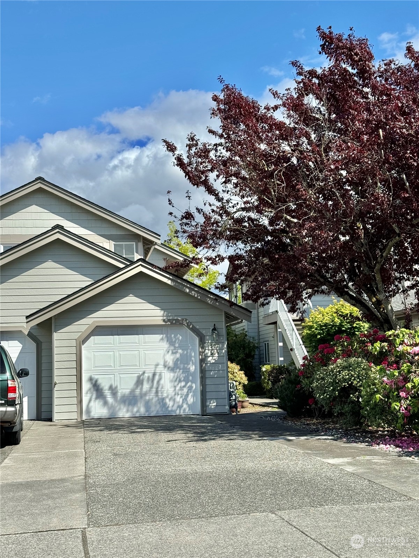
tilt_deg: +6.7
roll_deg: +2.2
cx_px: 210
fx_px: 775
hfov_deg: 30.3
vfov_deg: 39.7
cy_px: 279
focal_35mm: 48
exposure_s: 1/4975
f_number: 1.78
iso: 64
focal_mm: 6.76
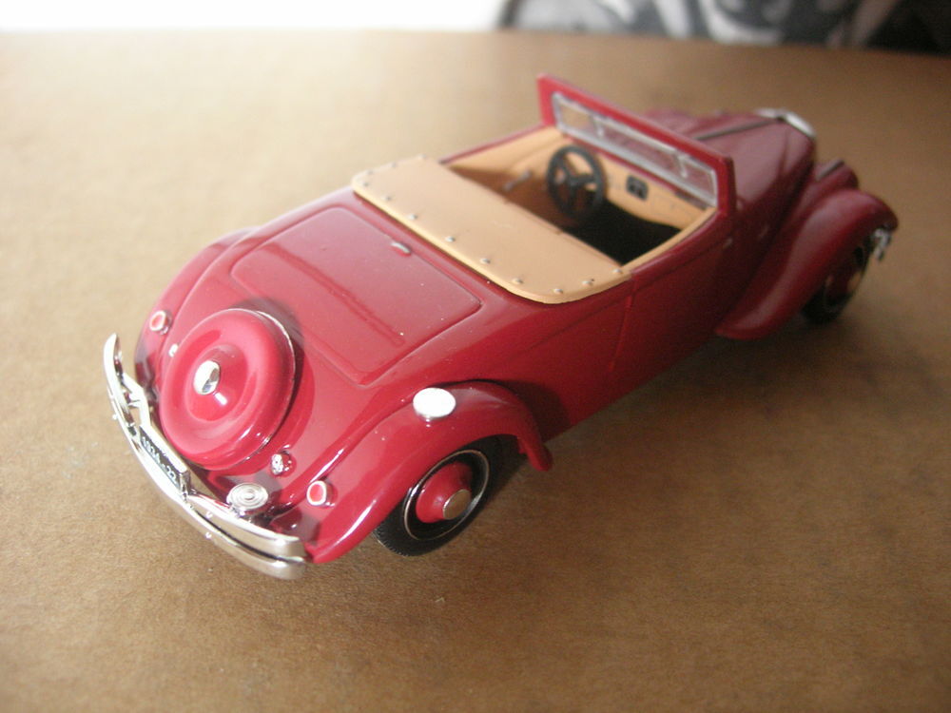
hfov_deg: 49.0
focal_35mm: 38
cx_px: 476
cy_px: 356
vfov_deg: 37.7
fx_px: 1044
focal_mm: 7.8
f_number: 2.8
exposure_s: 1/3.7
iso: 175
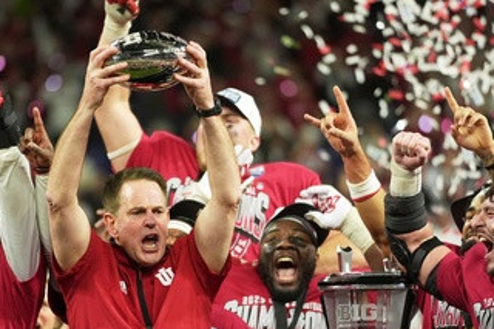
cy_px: 211
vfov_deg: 4.3
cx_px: 157
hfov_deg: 6.4
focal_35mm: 320
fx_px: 4389
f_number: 2.8
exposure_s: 1/2000
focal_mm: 200
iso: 3200
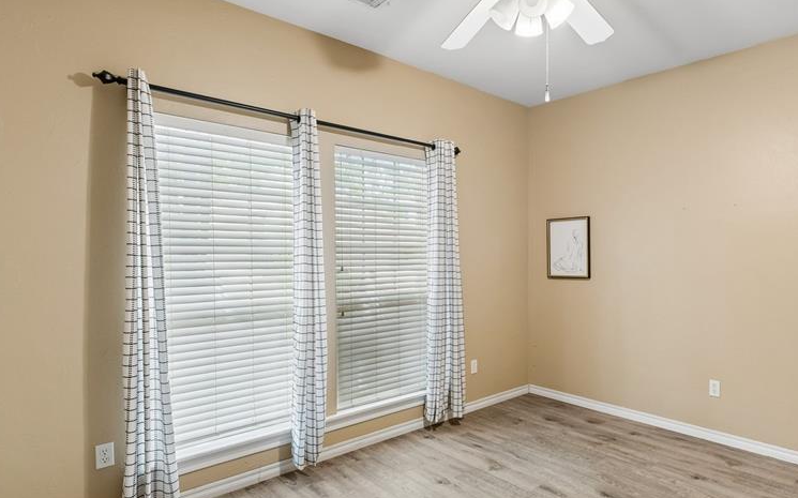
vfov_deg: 57.1
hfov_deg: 81.6
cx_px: 468
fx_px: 457
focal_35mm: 21
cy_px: 225
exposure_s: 1/40
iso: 250
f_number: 7.1
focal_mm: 10
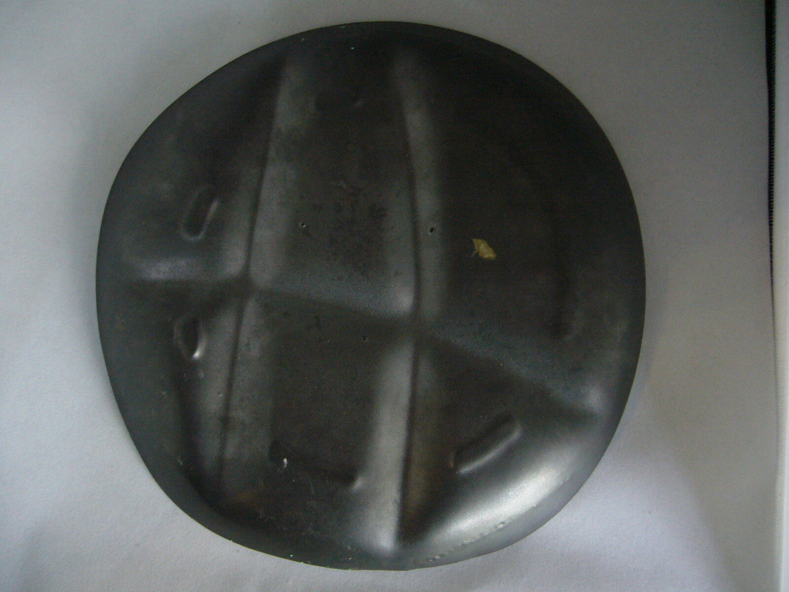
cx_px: 394
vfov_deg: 40.7
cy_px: 296
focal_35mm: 35
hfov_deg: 52.6
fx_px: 798
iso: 200
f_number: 2.8
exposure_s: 1/8
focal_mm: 5.8
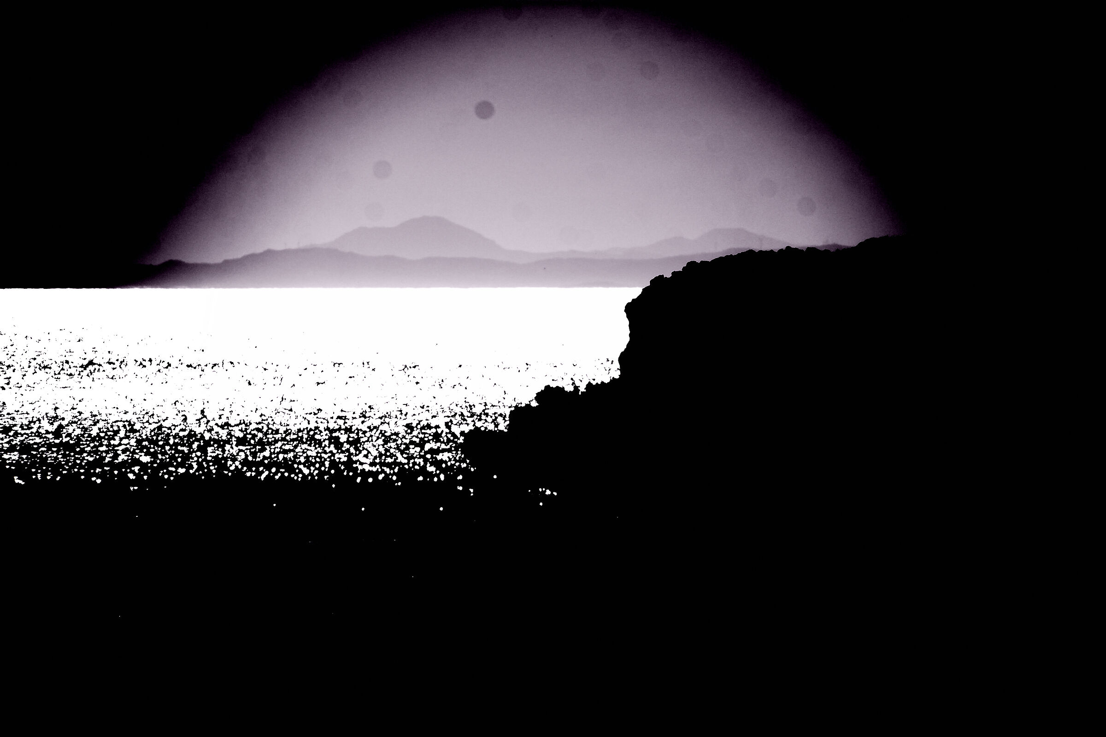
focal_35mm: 300
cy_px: 368
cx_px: 553
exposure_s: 1/400
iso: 200
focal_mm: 200
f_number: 6.3
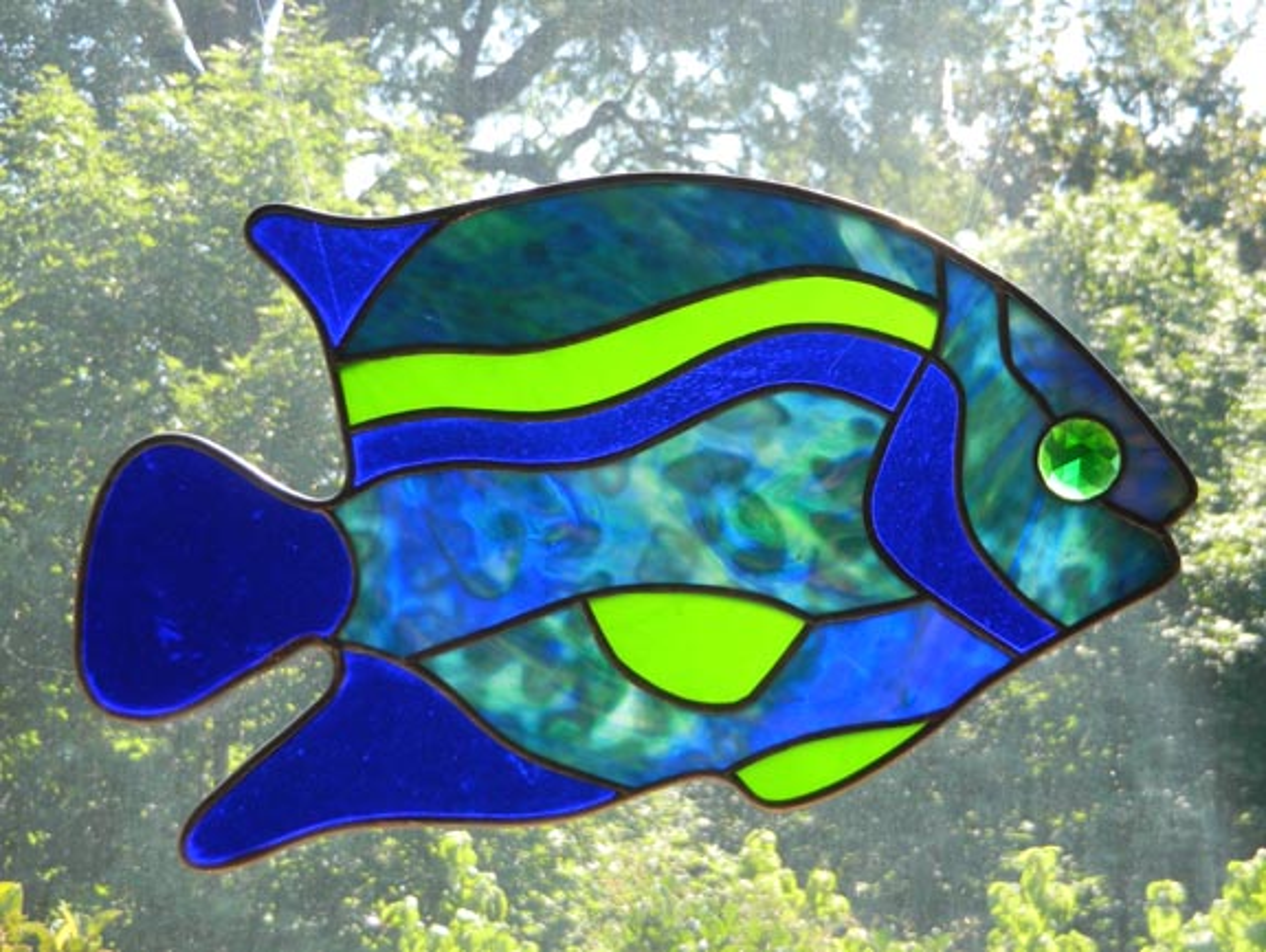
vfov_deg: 17.8
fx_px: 3038
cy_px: 476
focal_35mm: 83
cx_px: 633
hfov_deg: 23.5
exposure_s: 1/62.1
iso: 80
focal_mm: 14.9
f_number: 4.8
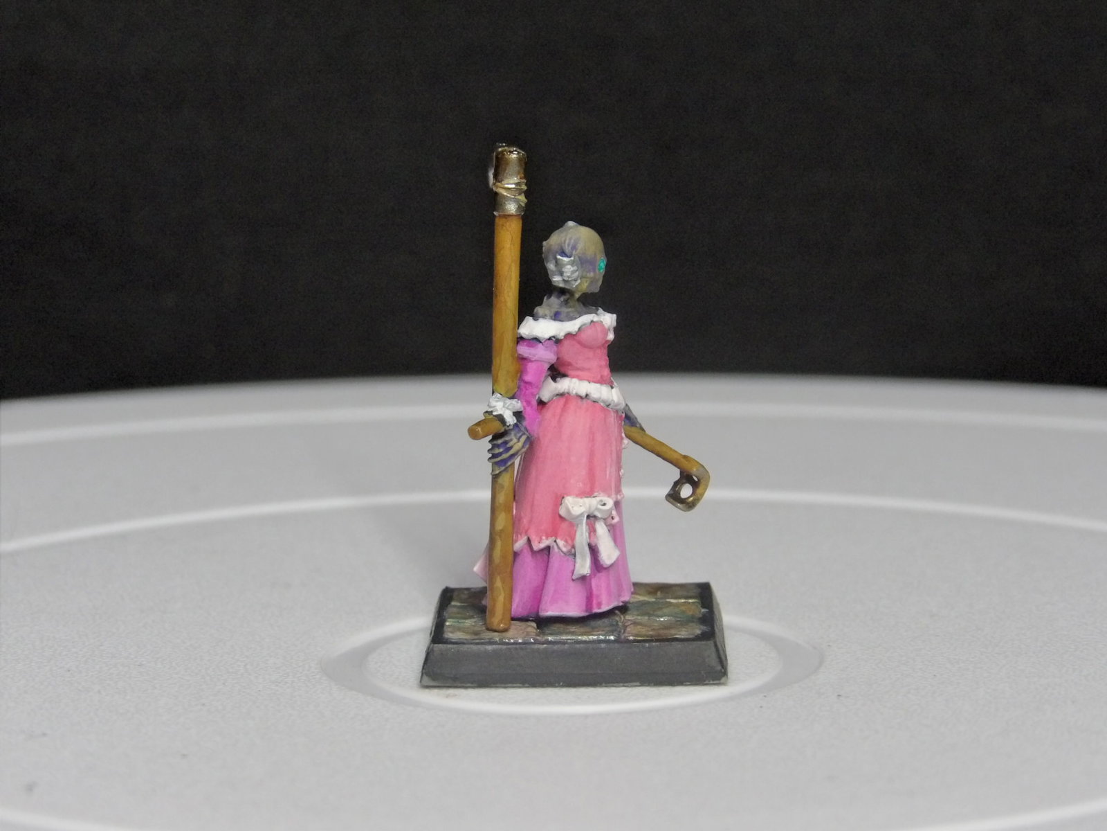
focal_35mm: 143
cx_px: 554
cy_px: 416
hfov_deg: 13.8
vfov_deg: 10.4
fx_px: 4573
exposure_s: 1/27
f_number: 4.3
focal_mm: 25.6
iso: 800
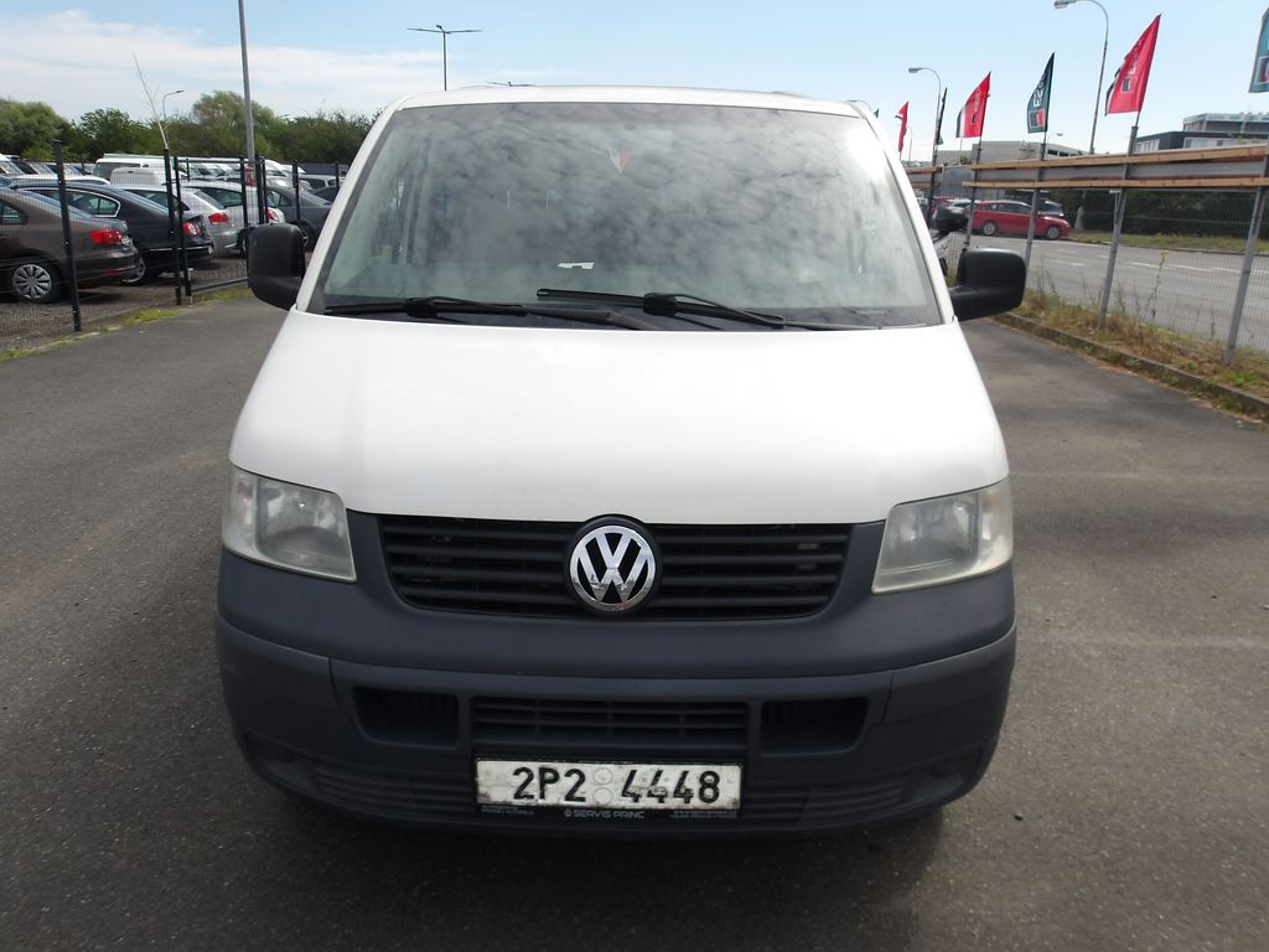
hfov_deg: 65.3
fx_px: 990
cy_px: 476
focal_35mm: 27
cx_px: 634
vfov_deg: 51.4
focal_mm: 4.9
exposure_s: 1/125
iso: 100
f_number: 10.4
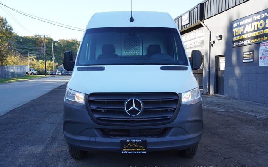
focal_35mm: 34
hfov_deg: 56.7
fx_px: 248
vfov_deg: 37.2
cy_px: 86
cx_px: 134
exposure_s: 1/250
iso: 800
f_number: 9
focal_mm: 22
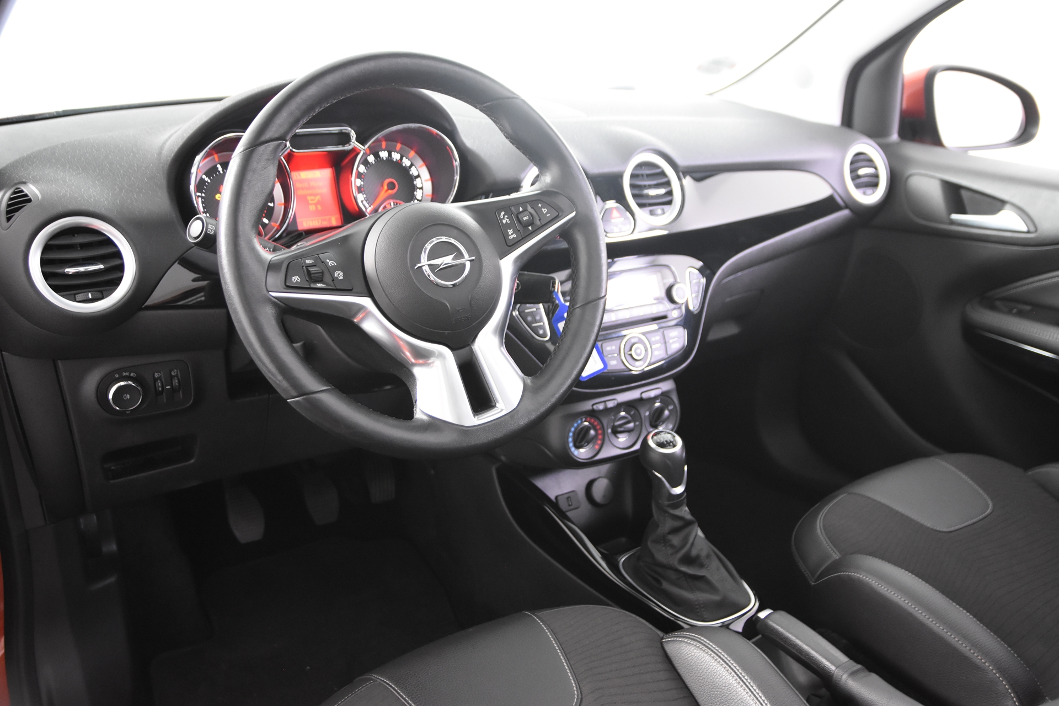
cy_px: 353
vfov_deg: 40.0
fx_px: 971
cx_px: 530
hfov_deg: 57.2
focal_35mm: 33
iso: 2800
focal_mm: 22
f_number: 3
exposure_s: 1/30
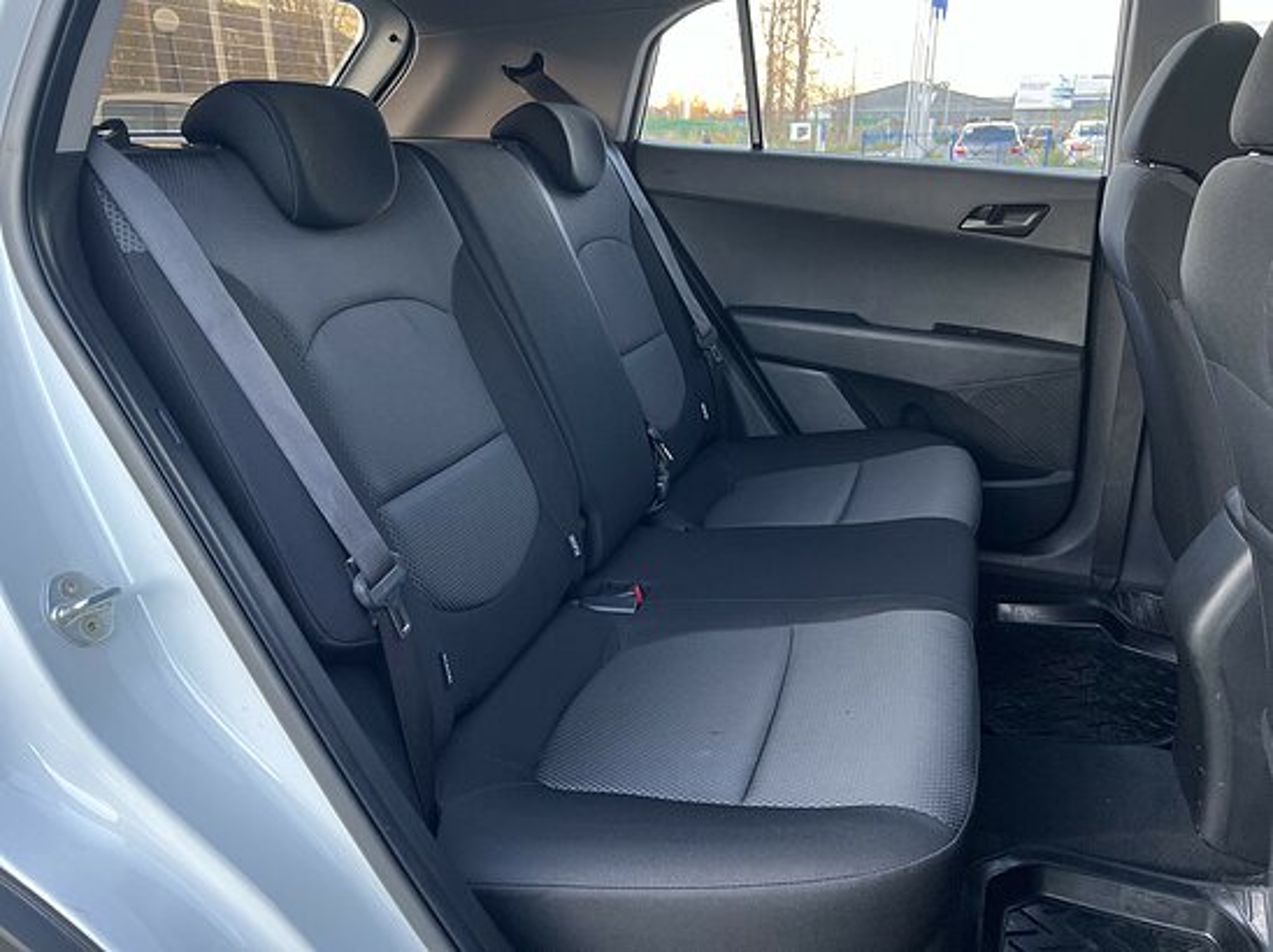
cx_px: 636
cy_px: 476
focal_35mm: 26
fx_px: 955
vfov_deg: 53.0
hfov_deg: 67.3
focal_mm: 5.7
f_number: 1.5
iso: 125
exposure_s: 1/104
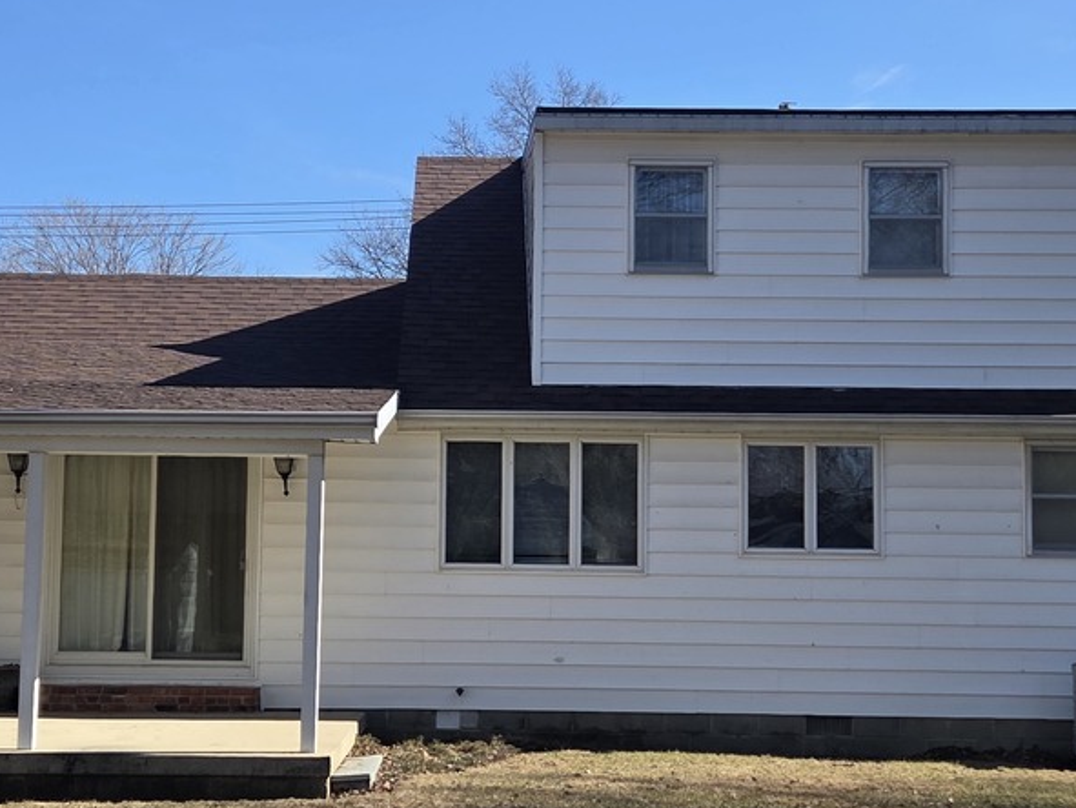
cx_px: 457
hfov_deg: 34.3
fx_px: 1742
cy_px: 479
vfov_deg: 26.1
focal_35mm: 56
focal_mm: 5.4
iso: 80
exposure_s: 1/3512
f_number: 1.8
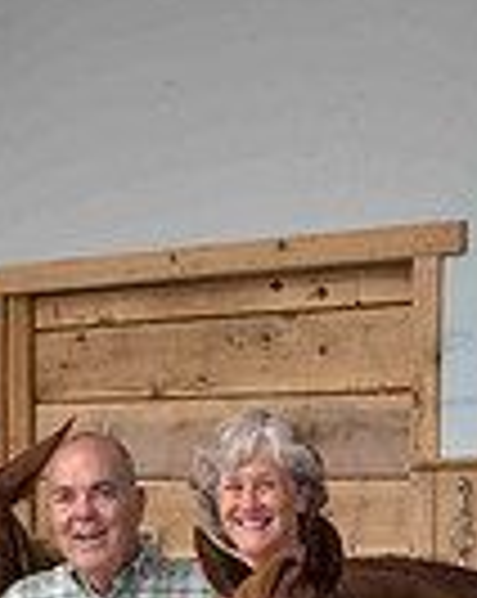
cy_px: 913
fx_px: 2812
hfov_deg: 9.7
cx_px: 320
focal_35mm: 159
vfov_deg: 11.6
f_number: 9
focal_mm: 50
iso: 400
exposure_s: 1/160
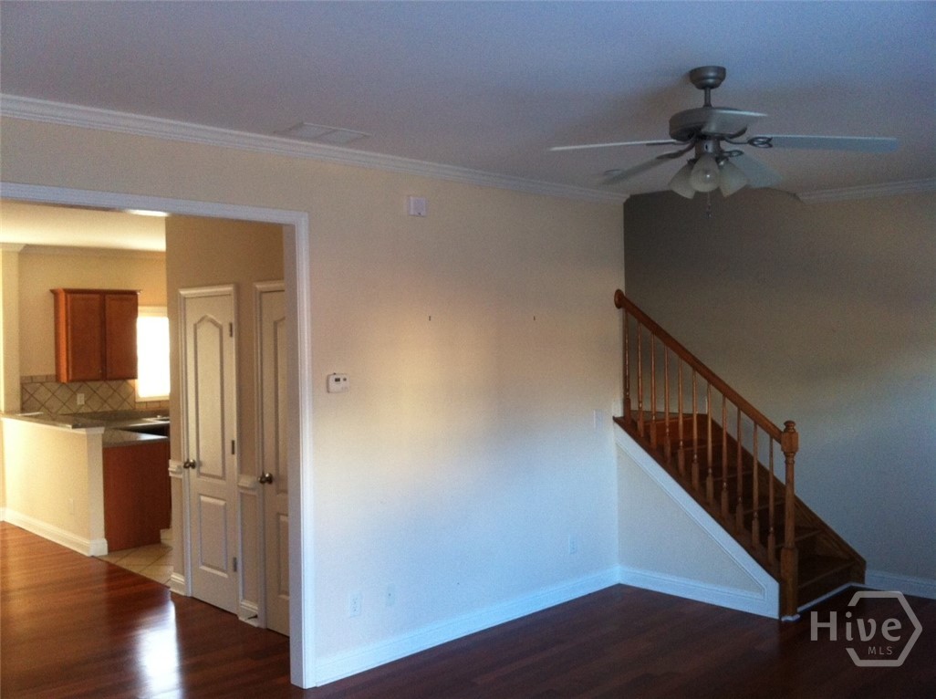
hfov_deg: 52.7
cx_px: 468
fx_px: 945
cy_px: 350
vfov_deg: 40.6
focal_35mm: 35
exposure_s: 1/15
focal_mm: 3.85
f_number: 2.8
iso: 160
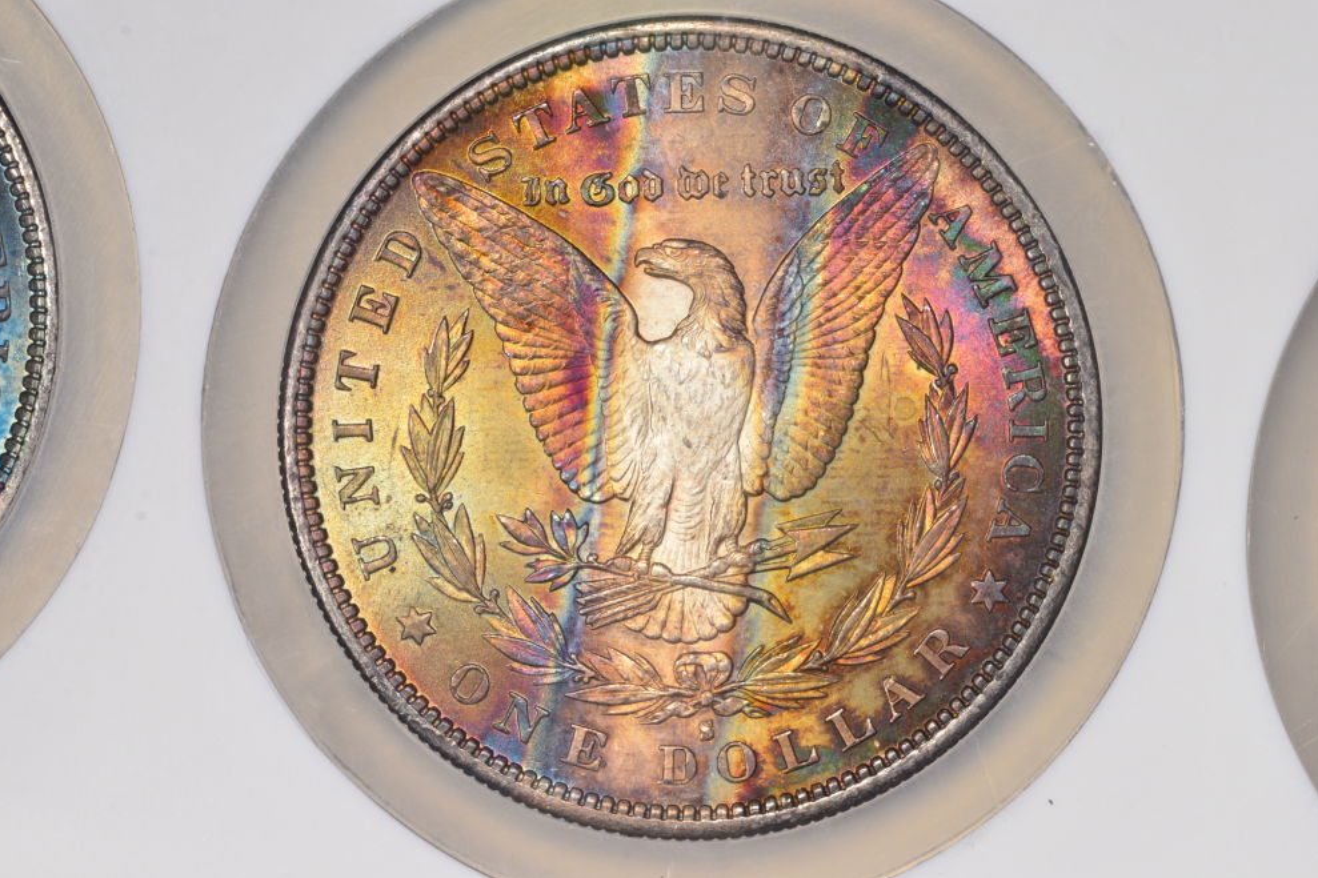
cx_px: 656
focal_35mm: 227
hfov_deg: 9.1
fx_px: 8309
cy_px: 440
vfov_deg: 6.1
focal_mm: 150
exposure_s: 1/15
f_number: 10
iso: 400
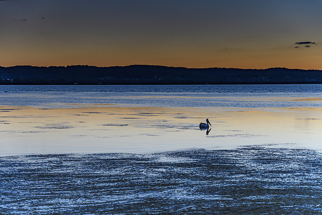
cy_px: 108
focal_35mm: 84
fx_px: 748
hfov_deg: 24.3
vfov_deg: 16.3
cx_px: 161
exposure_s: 1/320
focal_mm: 55
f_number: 3.8
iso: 800
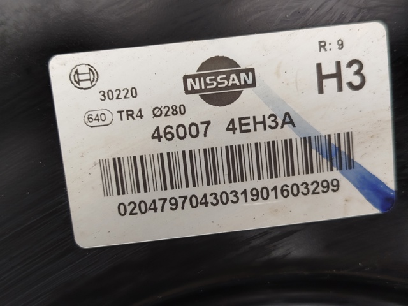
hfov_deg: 39.7
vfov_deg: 30.3
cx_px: 204
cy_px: 153
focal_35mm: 48
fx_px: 566
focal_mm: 5.31
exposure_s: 1/100
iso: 50
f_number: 1.7
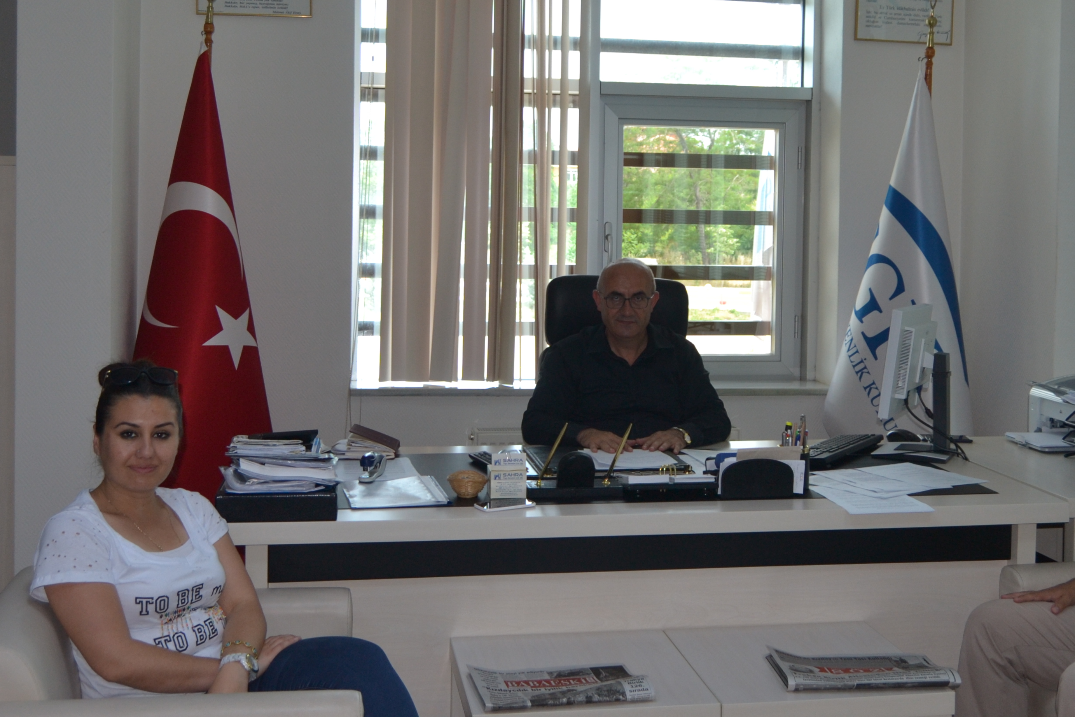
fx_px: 1344
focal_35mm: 45
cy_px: 224
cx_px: 576
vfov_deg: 29.6
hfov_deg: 43.6
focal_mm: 18
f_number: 3.5
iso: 280
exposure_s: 1/125
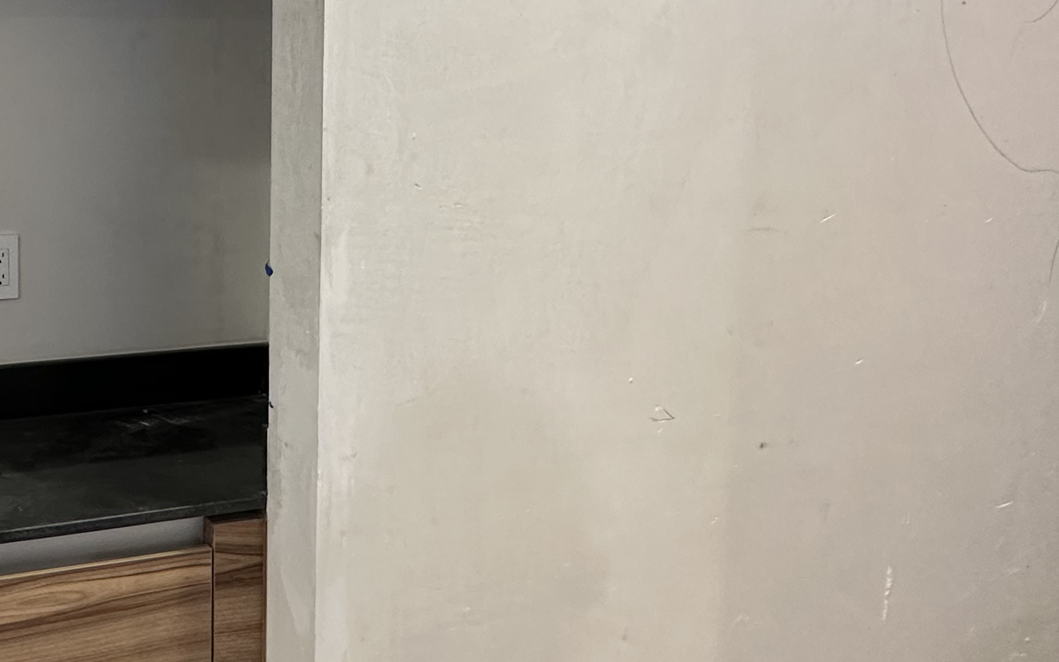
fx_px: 1039
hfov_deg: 46.0
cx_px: 15
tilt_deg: -4.9
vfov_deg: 34.8
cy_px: 194
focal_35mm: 36
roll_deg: +0.7
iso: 200
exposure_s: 1/60
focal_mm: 2.22
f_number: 2.2
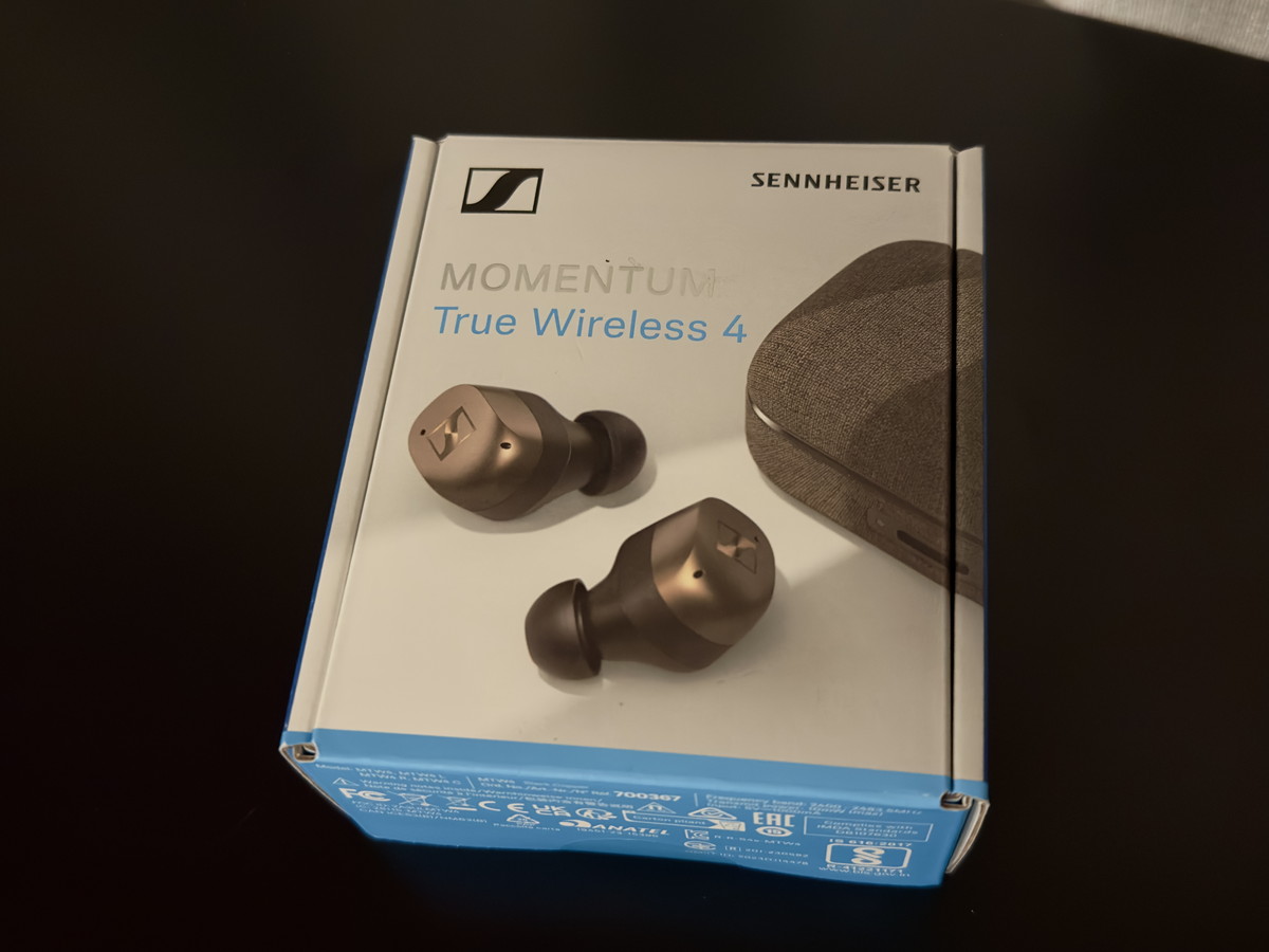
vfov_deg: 38.7
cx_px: 634
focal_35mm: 37
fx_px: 1356
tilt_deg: -60.7
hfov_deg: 50.1
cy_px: 476
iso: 320
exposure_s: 1/50
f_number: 1.78
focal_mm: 6.86
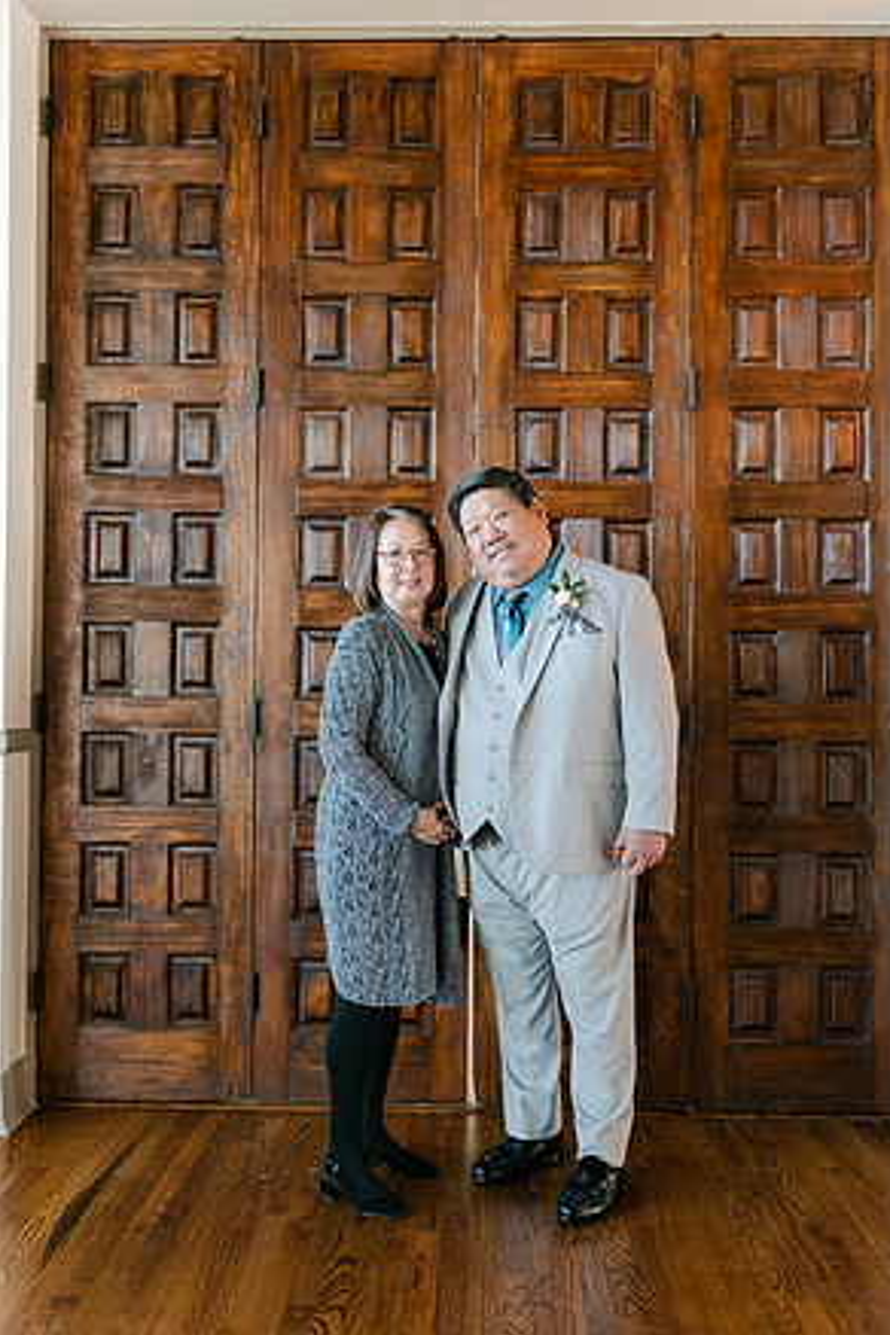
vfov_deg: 53.1
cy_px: 658
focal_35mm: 36
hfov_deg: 36.9
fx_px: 1335
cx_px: 454
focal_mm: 35
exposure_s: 1/125
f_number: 2
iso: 500
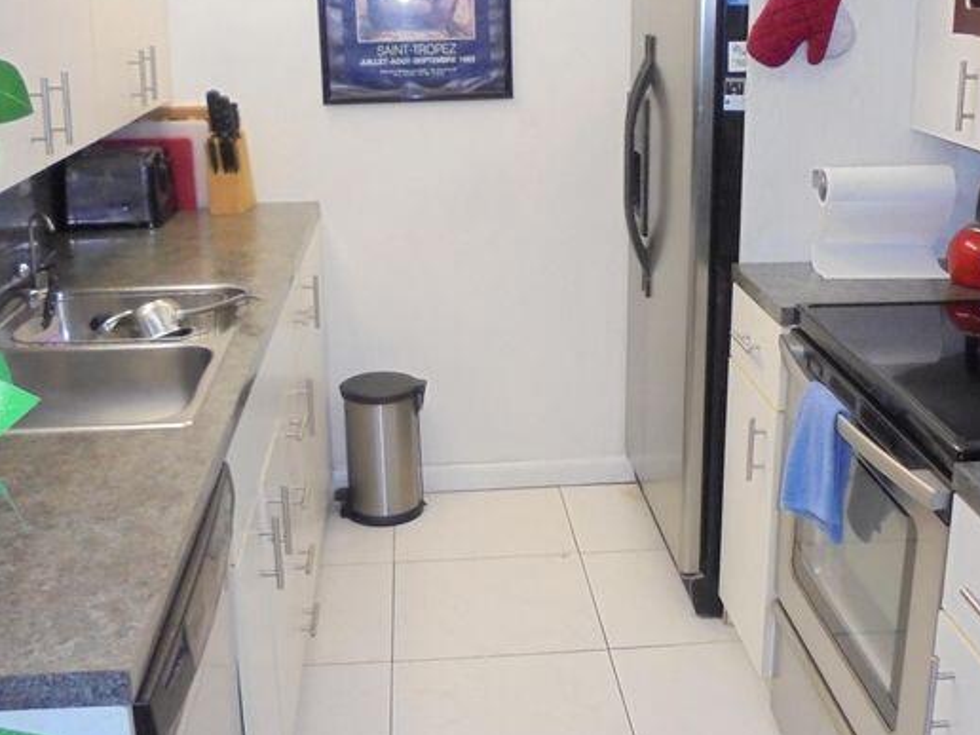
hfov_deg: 43.8
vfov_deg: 33.5
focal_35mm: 43
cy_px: 291
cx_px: 535
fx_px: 1217
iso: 400
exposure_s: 1/30
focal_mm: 4.6
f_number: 3.5
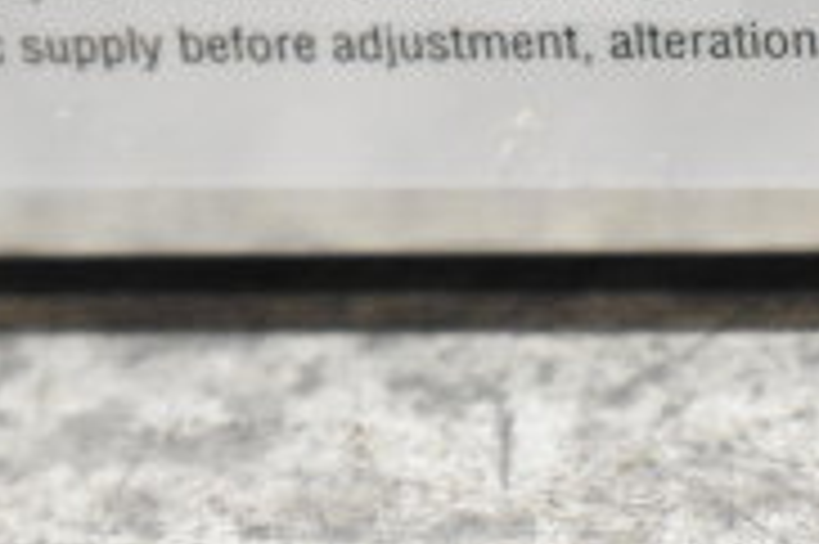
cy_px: -335
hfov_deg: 7.4
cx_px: 234
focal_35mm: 277
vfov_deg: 4.9
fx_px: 6289
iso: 6400
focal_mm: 55
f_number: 6.3
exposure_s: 1/160
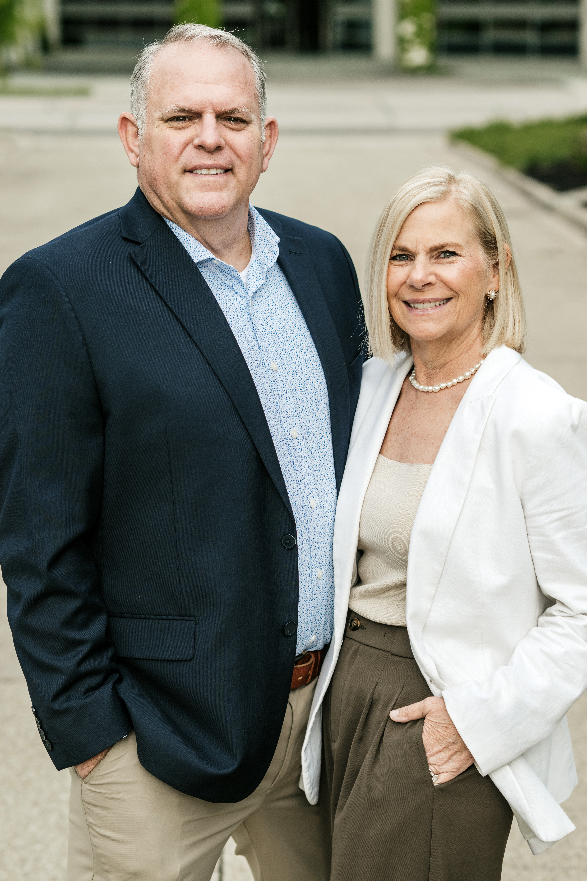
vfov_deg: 21.0
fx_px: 2372
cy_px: 408
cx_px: 319
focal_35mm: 97
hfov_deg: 14.1
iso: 400
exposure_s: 1/2000
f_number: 4
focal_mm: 85
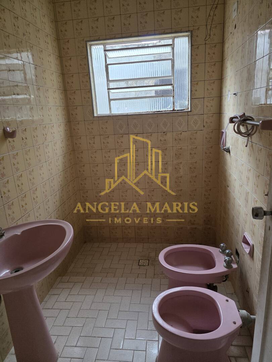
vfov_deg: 73.9
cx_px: 136
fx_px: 241
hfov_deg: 58.9
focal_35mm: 23
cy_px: 181
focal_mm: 6.3
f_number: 1.7
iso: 320
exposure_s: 1/120
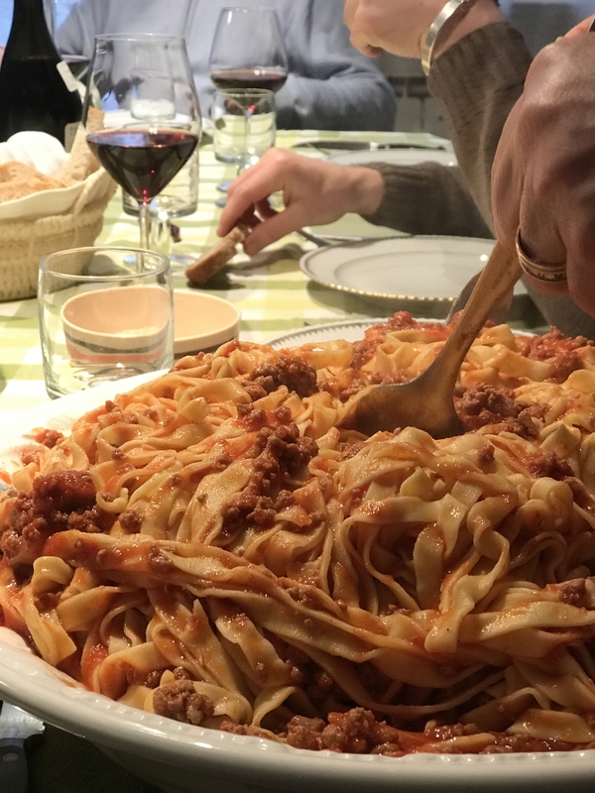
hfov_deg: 25.7
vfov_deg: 33.8
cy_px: 396
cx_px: 298
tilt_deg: -20.2
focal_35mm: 57
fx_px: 1306
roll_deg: -0.1
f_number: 2.8
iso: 160
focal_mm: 6.6
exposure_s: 1/50
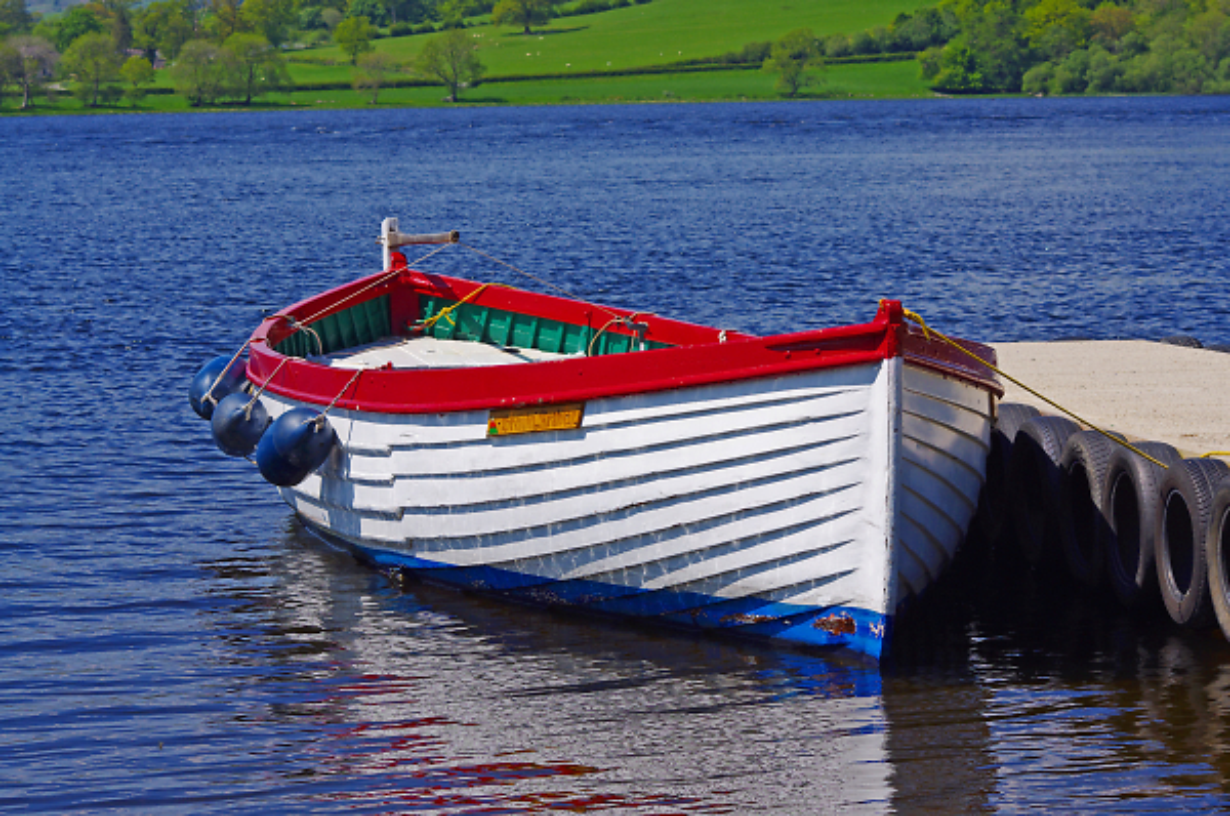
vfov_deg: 13.0
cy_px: 408
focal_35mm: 105
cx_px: 615
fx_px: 3582
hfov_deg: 19.5
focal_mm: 70
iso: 200
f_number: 11
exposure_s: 1/400
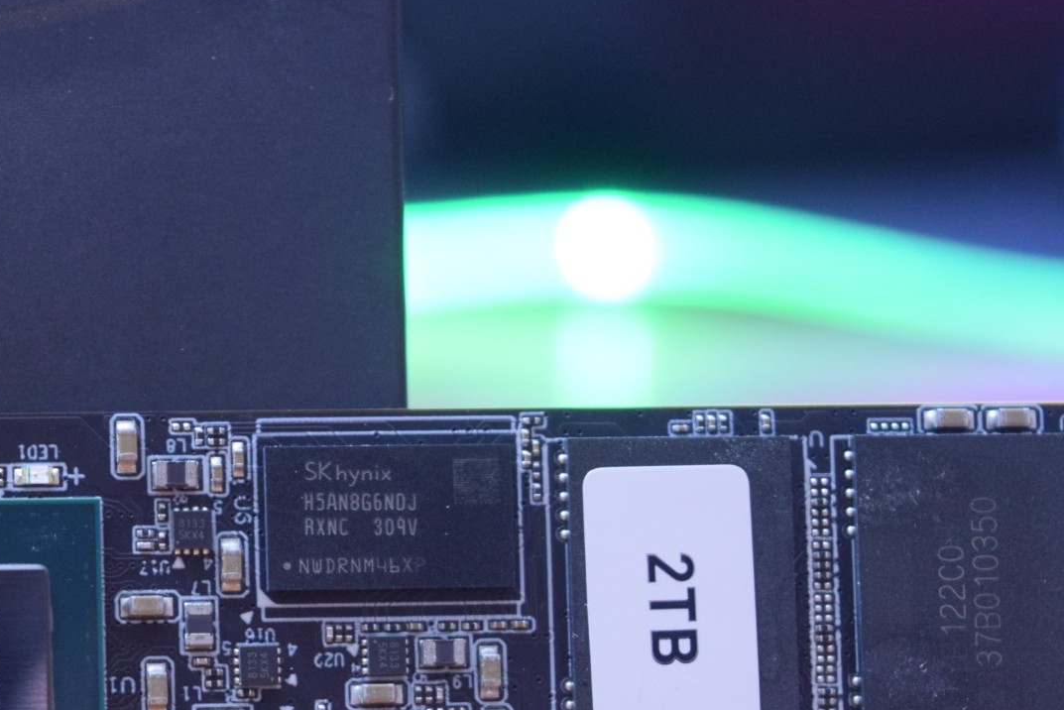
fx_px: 4907
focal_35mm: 166
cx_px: 295
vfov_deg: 8.3
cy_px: 576
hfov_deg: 12.3
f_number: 5.6
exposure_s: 1/8
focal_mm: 55
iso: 1600
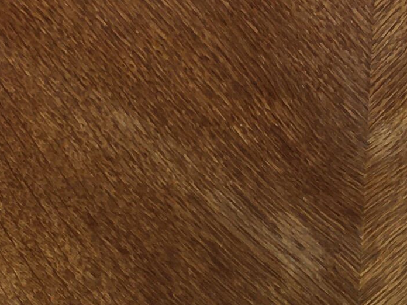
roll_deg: +0.9
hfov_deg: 11.7
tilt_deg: -27.1
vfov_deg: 8.8
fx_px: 1975
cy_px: 42
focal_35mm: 168
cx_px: 110
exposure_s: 1/100
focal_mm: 4.15
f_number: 2.2
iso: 40
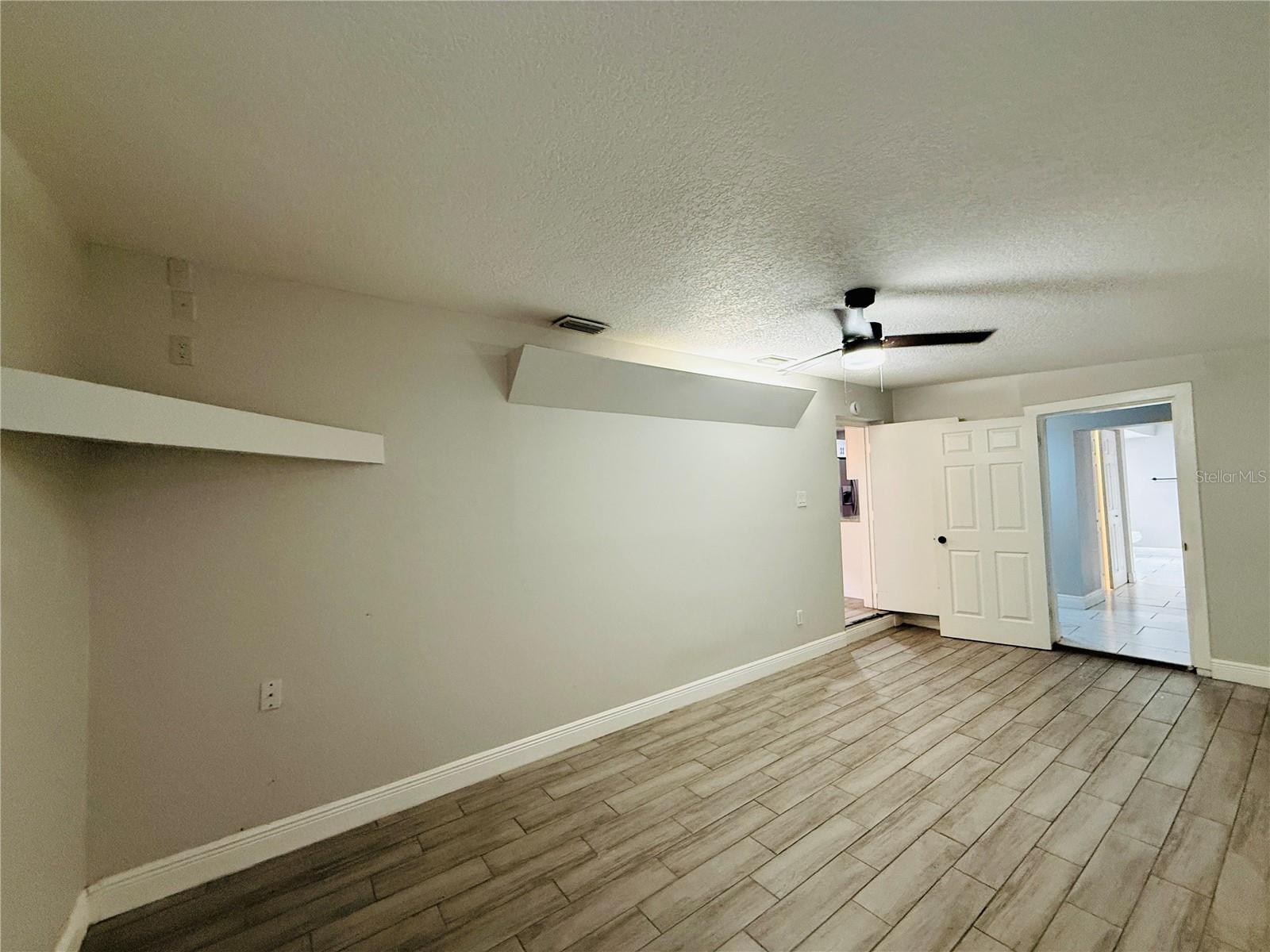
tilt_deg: +3.5
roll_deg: +2.3
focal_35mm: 14
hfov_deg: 102.1
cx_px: 635
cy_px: 476
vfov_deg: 85.7
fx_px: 514
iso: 400
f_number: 2.2
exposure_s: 1/60
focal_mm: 2.22
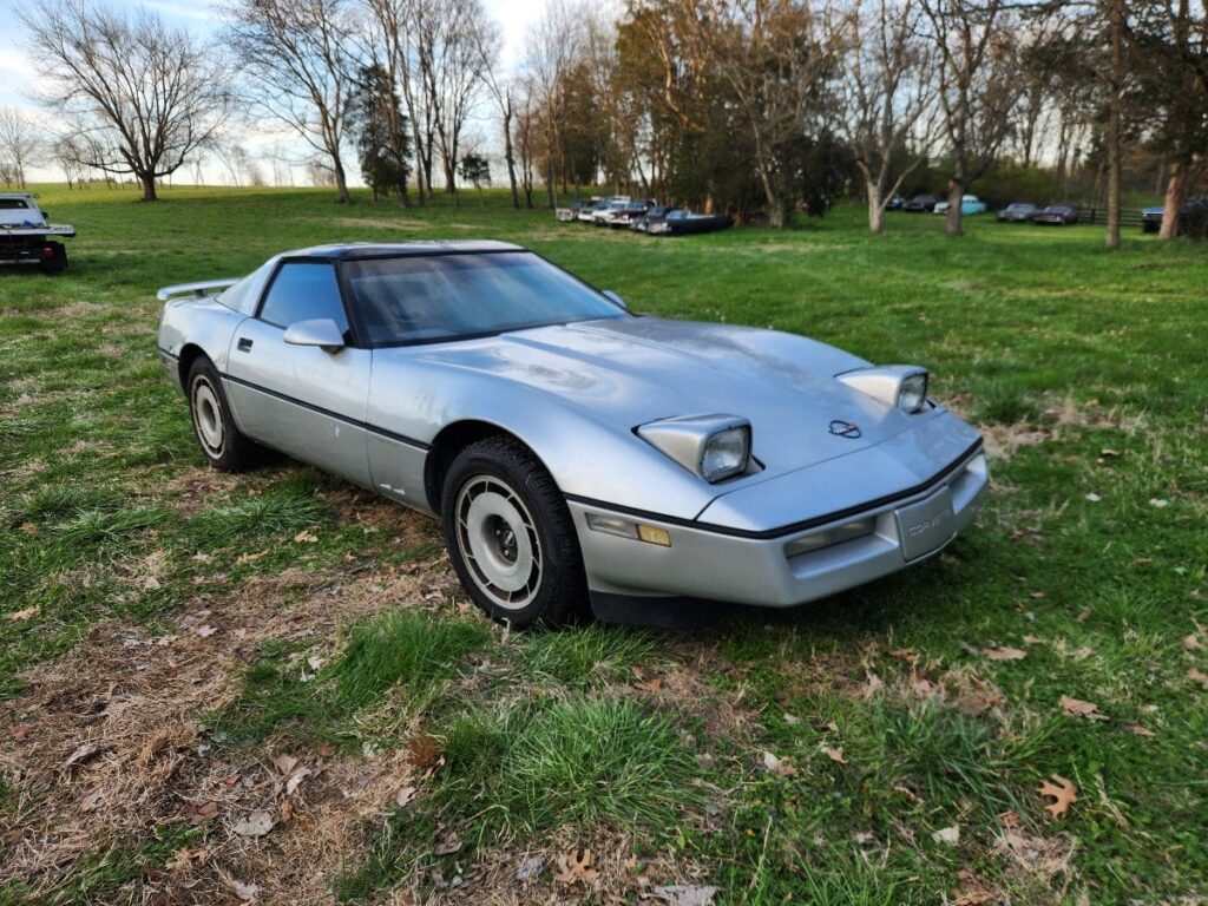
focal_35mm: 23
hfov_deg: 73.9
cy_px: 453
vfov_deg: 58.9
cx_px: 604
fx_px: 803
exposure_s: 1/229
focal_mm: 5.4
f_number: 1.8
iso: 20
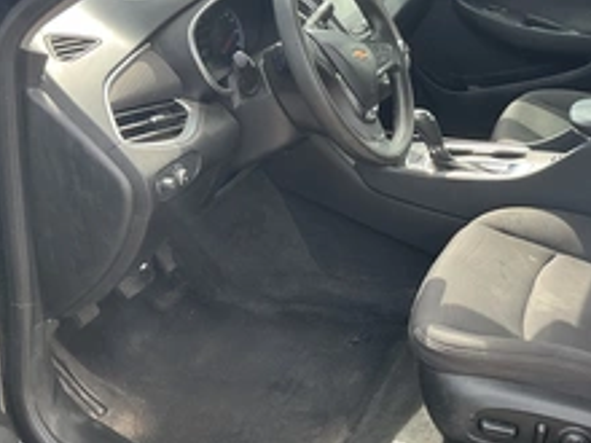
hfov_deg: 36.6
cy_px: 185
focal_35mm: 51
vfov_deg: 28.5
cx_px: 446
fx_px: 871
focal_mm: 3
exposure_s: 1/180
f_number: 1.8
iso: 25
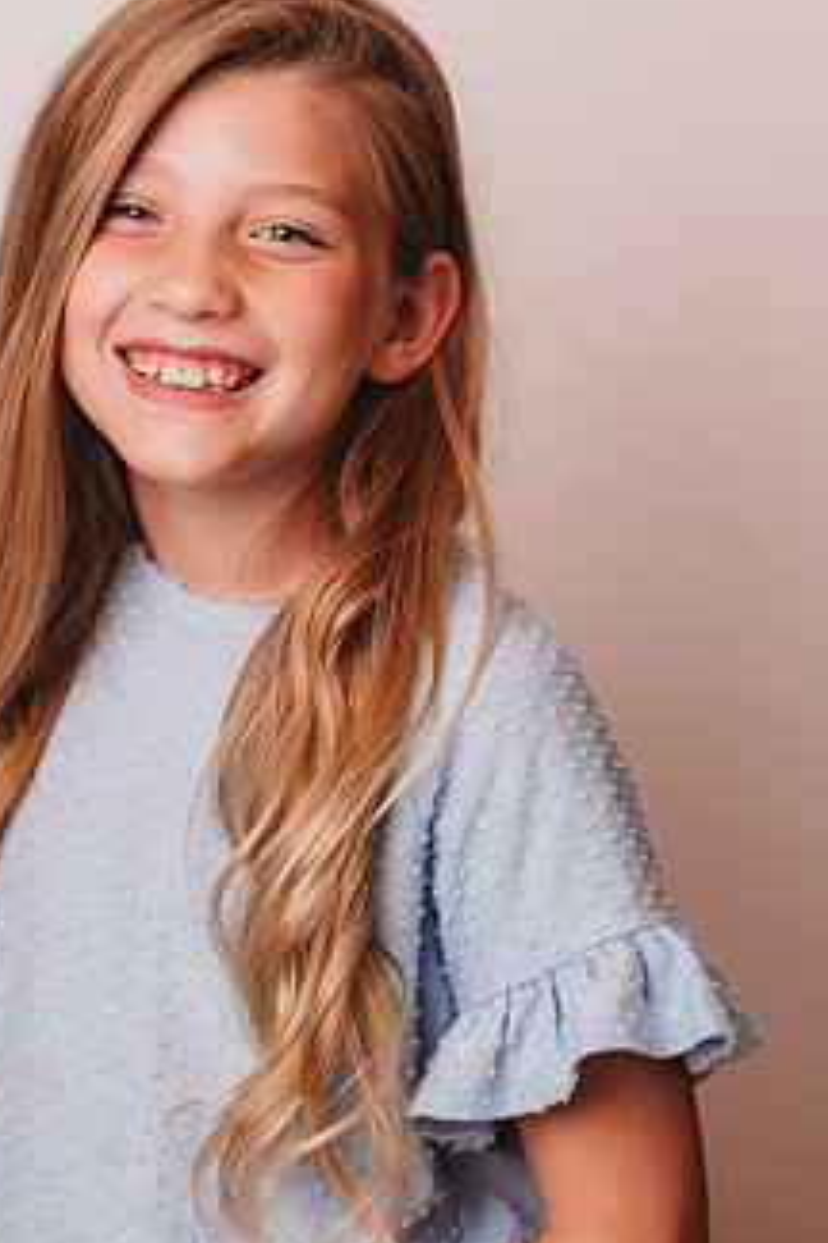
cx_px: 272
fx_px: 4071
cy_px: 526
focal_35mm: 118
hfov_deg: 11.6
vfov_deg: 17.3
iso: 100
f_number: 2.5
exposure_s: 1/160
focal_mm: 85
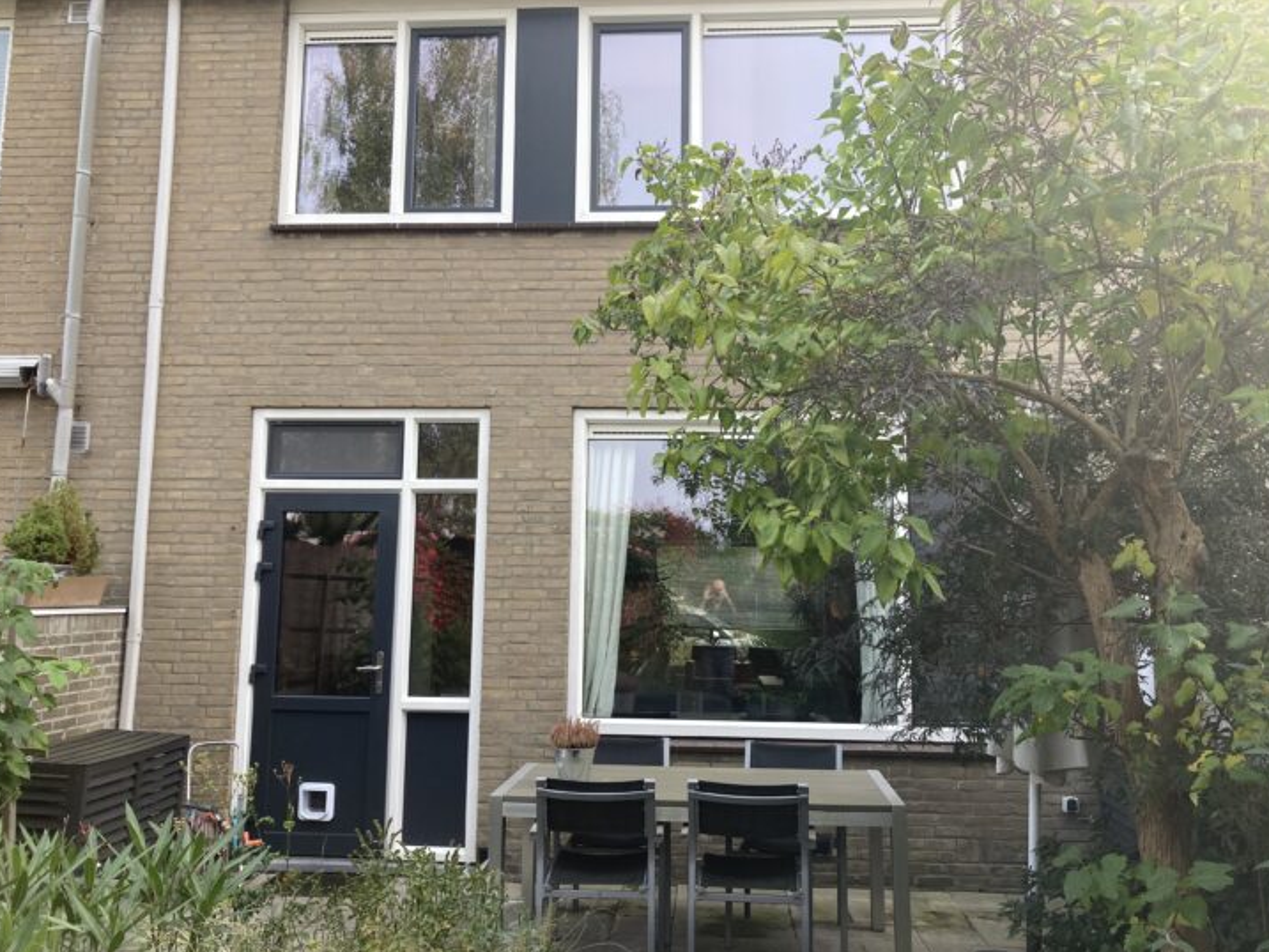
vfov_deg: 46.8
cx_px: 639
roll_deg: -0.9
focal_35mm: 30
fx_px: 1100
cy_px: 449
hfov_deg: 60.0
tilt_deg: +7.6
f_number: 1.8
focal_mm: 3.99
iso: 20
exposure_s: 1/361
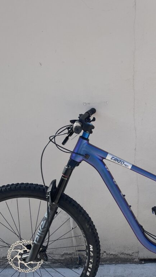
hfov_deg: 22.1
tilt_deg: -19.7
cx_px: 142
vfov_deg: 38.8
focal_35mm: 53
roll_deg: +1.1
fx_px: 390
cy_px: 181
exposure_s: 1/1435
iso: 32
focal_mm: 4.2
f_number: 1.6
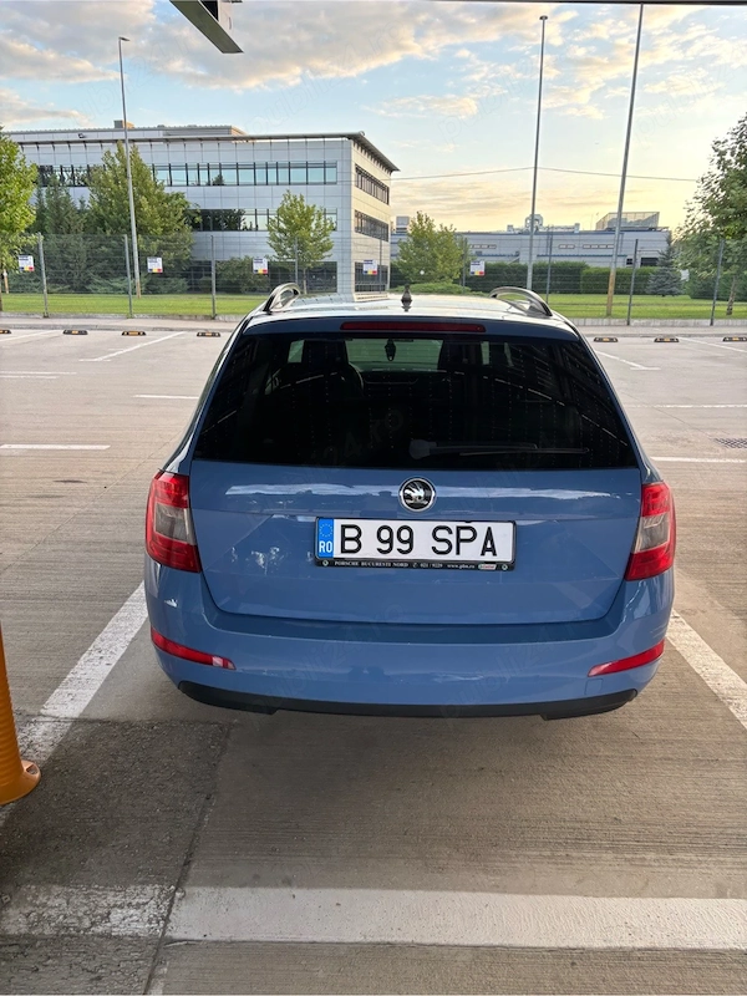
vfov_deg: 67.3
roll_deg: -0.6
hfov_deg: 53.1
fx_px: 748
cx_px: 374
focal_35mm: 26
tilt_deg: -16.3
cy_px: 498
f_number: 1.6
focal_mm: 5.96
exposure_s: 1/121
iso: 40
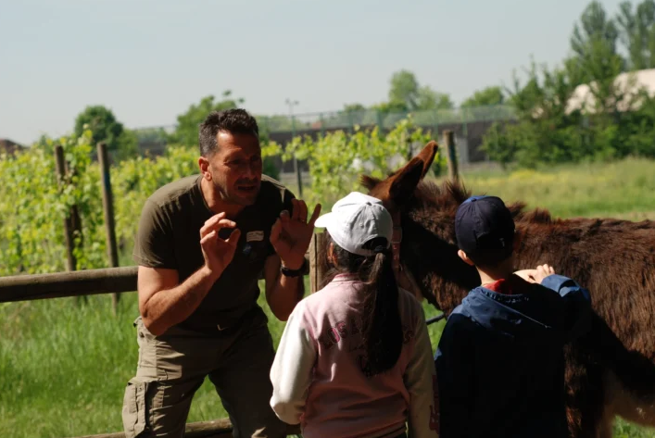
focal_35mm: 114
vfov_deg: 12.0
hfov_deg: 17.9
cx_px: 349
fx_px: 2076
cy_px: 213
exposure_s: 1/500
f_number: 5.6
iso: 100
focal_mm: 70
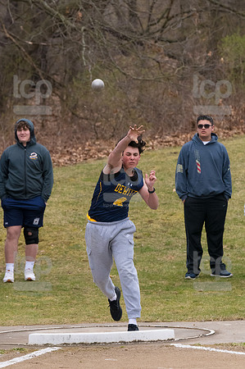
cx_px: 122
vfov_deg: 8.3
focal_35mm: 247
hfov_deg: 5.6
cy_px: 184
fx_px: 2527
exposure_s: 1/2000
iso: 2000
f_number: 5
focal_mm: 165
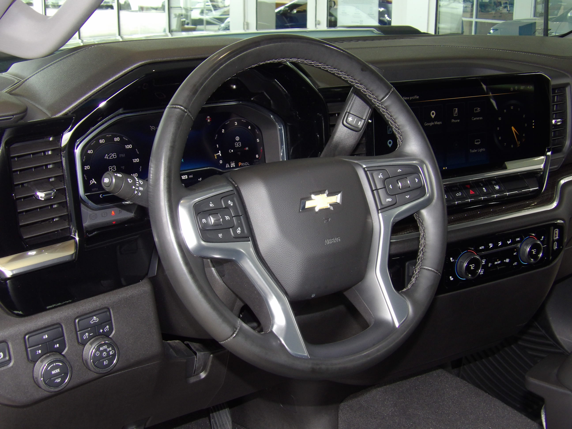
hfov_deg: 41.2
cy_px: 214
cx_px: 286
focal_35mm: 46
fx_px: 760
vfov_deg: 31.5
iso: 200
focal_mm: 8.2
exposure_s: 1/27
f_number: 3.8
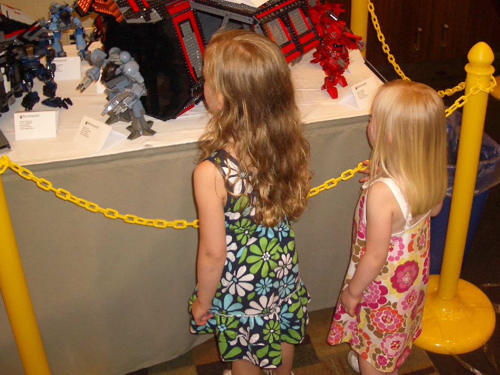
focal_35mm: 45
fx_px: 650
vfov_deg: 32.0
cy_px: 141
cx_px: 288
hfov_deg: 42.0
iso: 100
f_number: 2.6
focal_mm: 5.8
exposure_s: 1/60
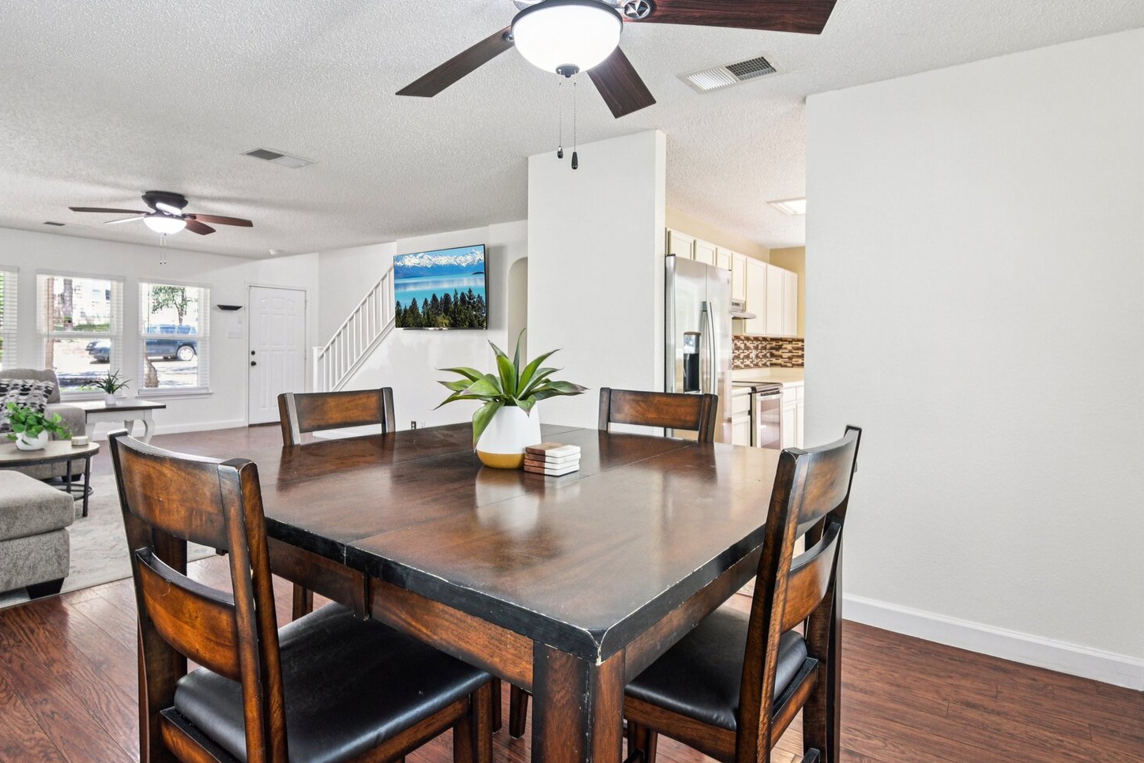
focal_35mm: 19
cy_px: 363
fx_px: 604
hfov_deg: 86.8
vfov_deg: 64.5
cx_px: 547
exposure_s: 1/15
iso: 2500
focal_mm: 17
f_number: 8
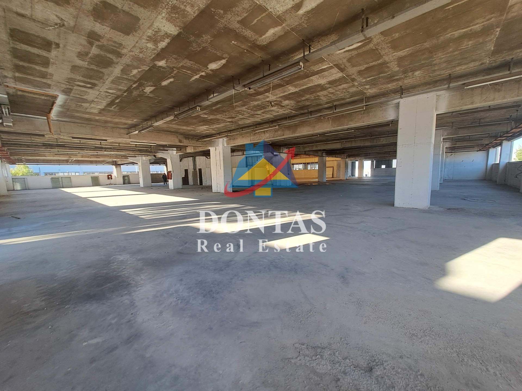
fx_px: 196
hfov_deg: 106.2
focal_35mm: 13
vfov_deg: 89.9
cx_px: 261
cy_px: 196
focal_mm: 1.42
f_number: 2.2
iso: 40
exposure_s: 1/196
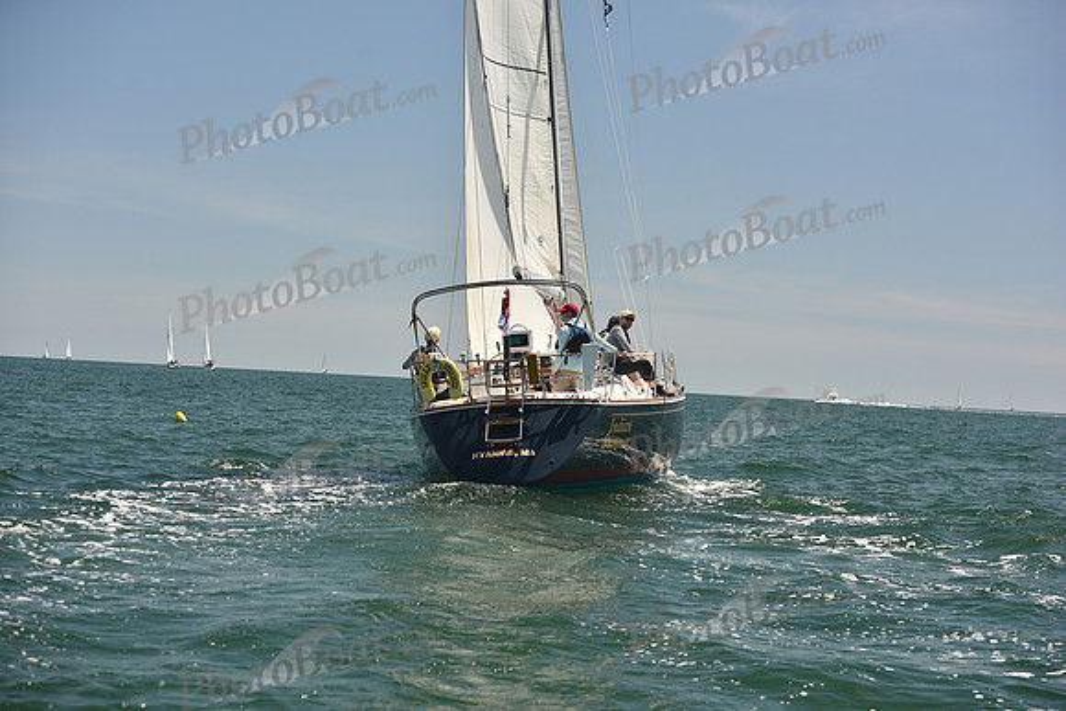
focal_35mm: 70
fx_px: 2073
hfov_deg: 28.8
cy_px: 356
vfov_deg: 19.5
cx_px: 533
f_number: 5.6
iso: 250
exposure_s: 1/800
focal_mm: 70
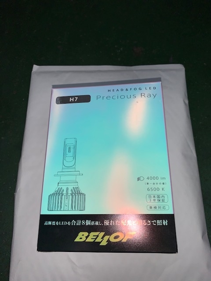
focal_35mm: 26
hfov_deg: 53.1
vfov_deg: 67.3
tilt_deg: -69.8
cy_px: 140
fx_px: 211
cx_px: 106
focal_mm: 4.25
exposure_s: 1/558
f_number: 1.8
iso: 25
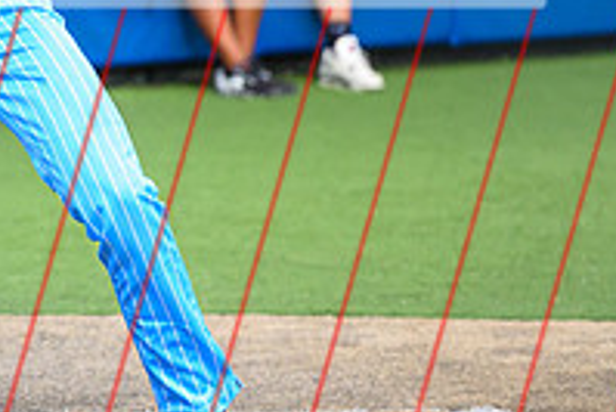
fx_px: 6438
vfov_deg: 3.7
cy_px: 65
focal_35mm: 376
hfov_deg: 5.4
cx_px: -192
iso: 800
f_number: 2.8
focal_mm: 97
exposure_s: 1/3200
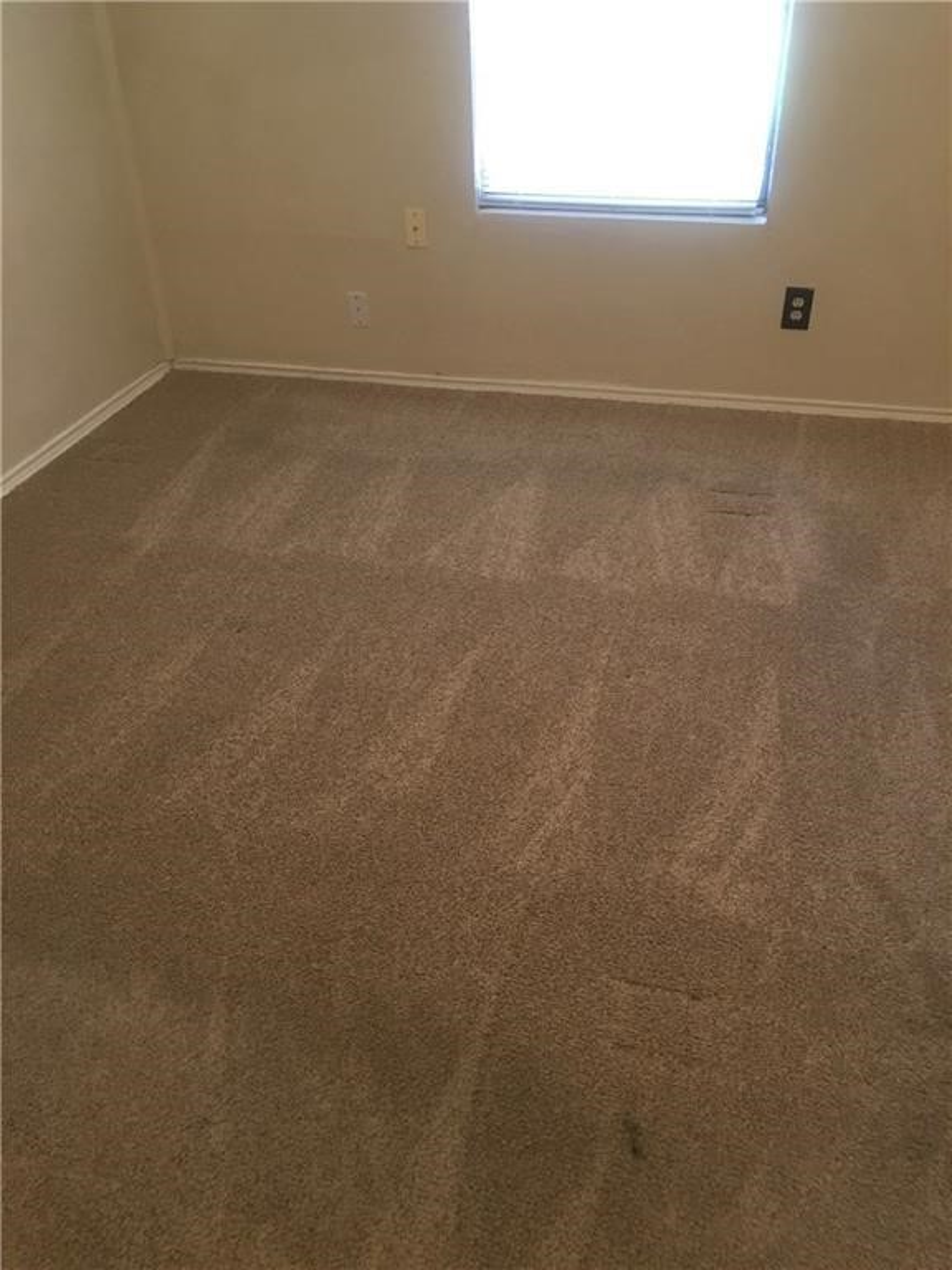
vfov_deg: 61.7
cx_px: 476
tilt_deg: -36.0
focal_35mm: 29
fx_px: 1063
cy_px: 635
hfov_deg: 48.2
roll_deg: +0.7
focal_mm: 4.15
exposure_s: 1/15
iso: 100
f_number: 2.2
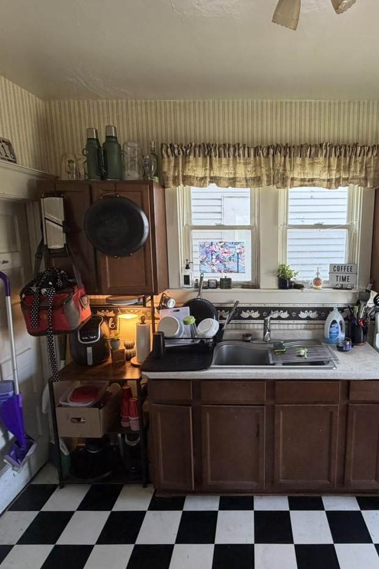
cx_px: 254
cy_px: 287
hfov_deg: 60.4
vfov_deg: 84.0
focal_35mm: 20
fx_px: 316
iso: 200
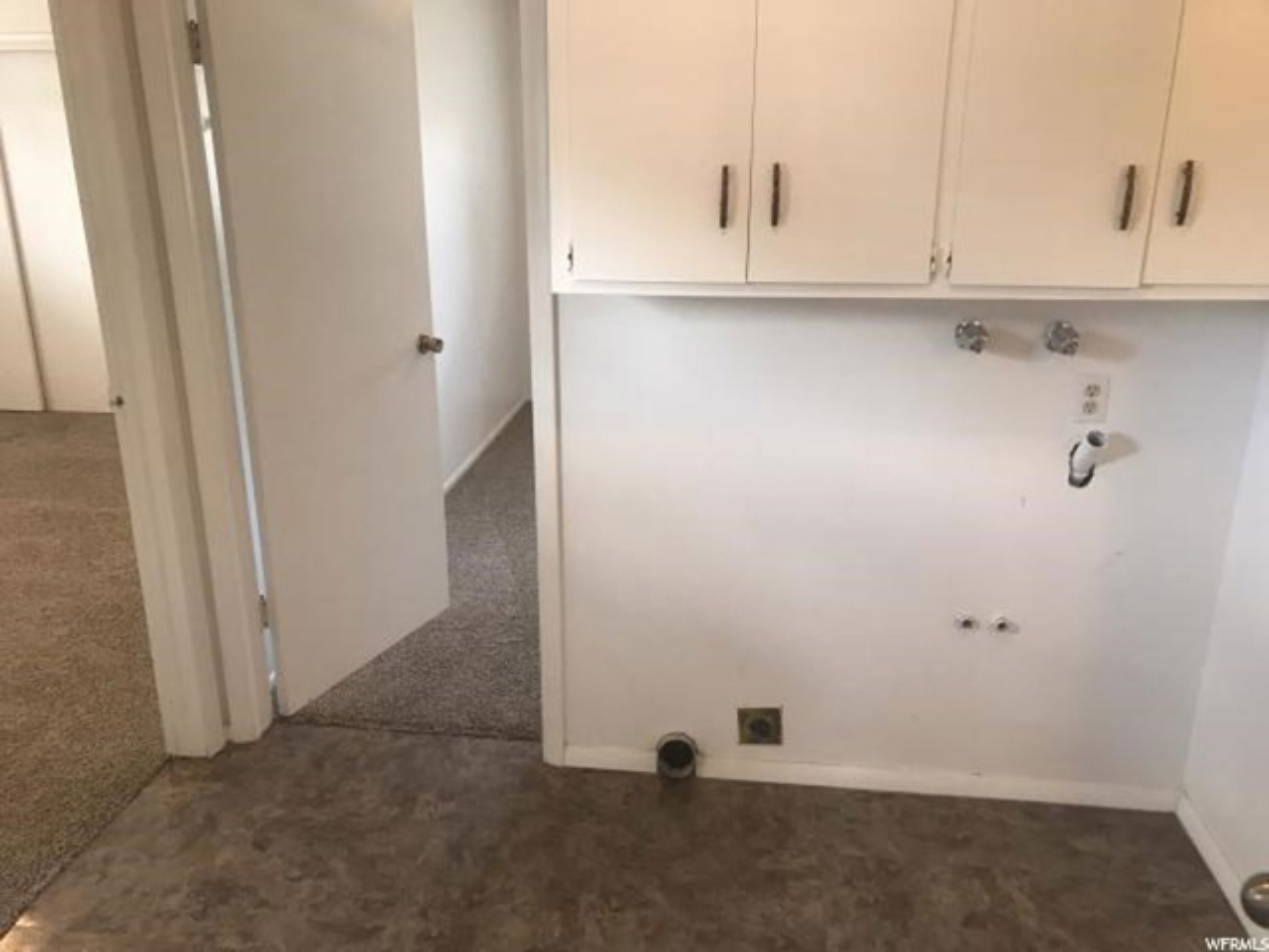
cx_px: 634
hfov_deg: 63.4
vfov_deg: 49.7
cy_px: 476
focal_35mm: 28
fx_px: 1026
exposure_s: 1/24
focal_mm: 3.99
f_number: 1.8
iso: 40
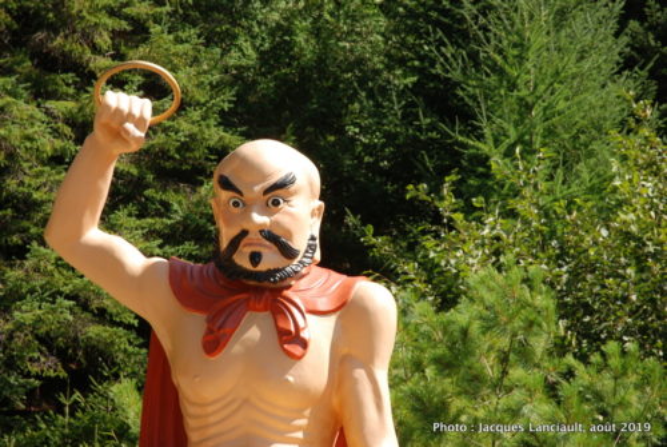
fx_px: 1948
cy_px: 224
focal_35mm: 105
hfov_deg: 19.4
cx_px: 334
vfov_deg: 13.1
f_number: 18
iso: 100
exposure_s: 1/25
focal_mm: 70
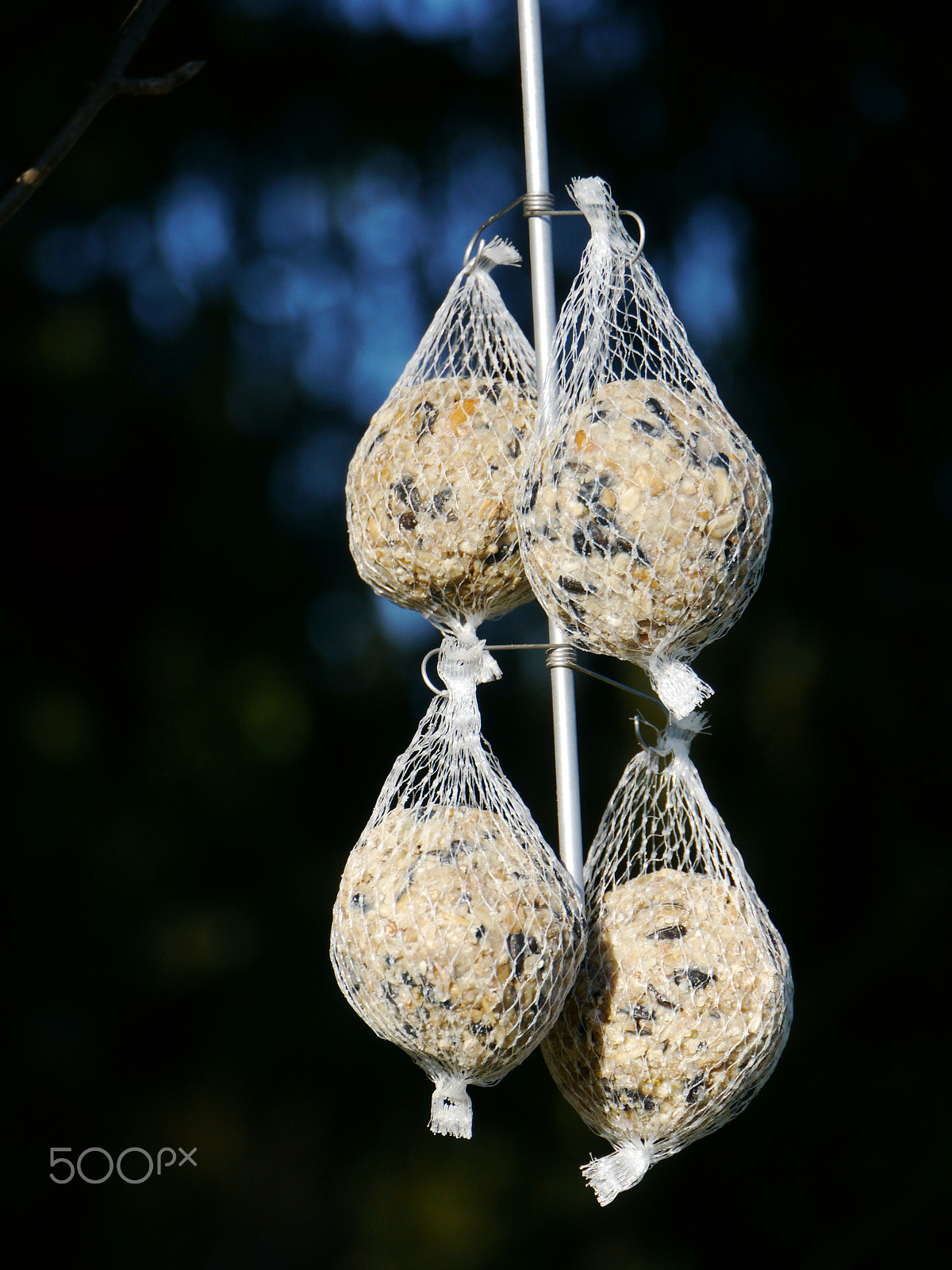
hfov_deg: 6.9
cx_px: 476
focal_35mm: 216
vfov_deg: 9.2
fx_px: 7920
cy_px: 635
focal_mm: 108
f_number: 6.3
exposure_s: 1/320
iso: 160
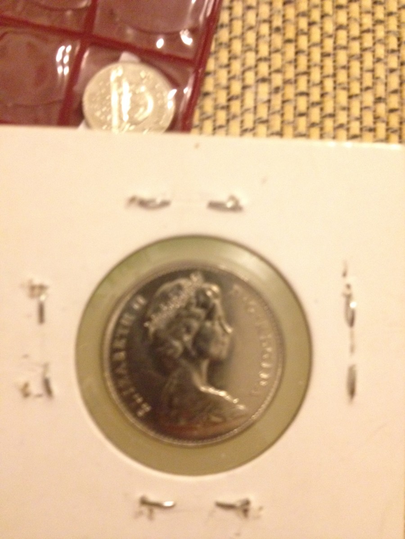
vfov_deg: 52.6
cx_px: 202
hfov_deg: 40.7
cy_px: 270
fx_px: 546
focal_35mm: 35
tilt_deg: -87.9
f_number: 2.4
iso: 400
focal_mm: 4.28
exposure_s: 1/15
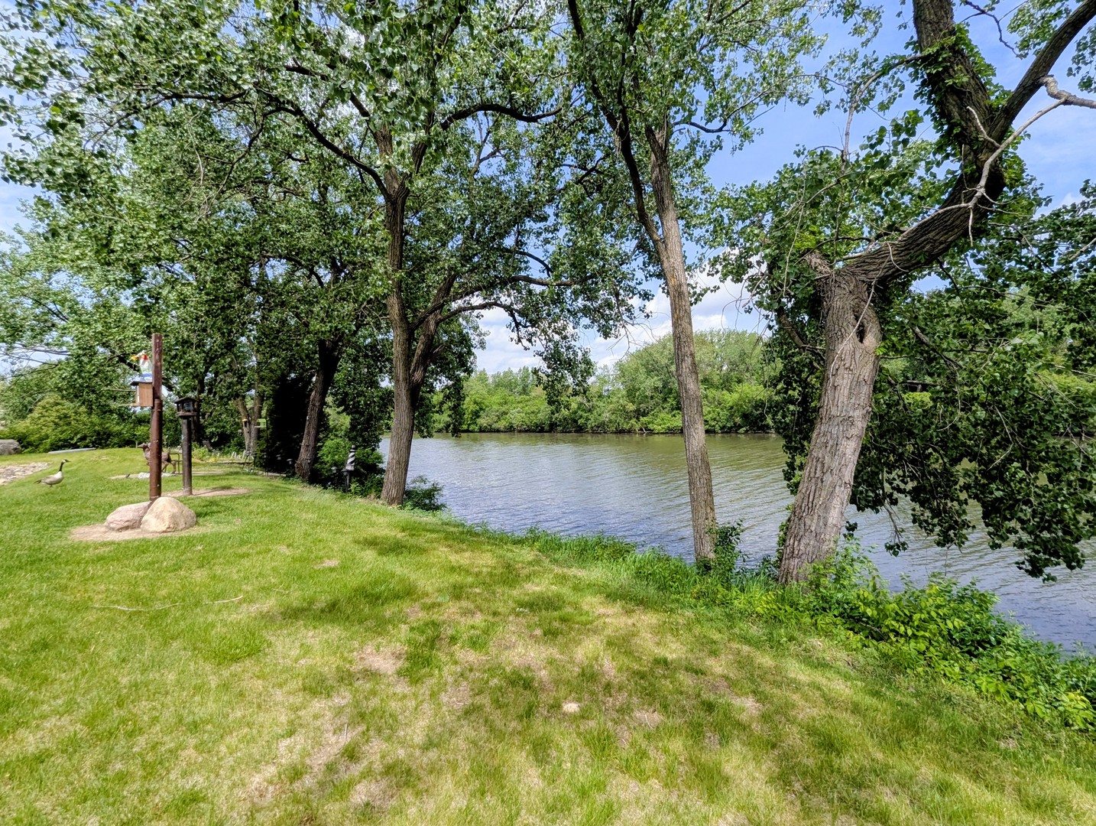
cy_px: 413
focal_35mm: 13
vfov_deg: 90.1
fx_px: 412
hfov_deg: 106.1
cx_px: 548
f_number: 2.2
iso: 47
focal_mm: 1.95
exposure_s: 1/1546
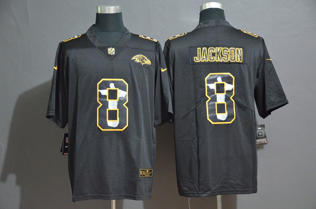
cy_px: 104
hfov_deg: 26.0
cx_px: 158
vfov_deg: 17.4
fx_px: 683
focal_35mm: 78
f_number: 4.8
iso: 4000
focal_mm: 52
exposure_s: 1/8
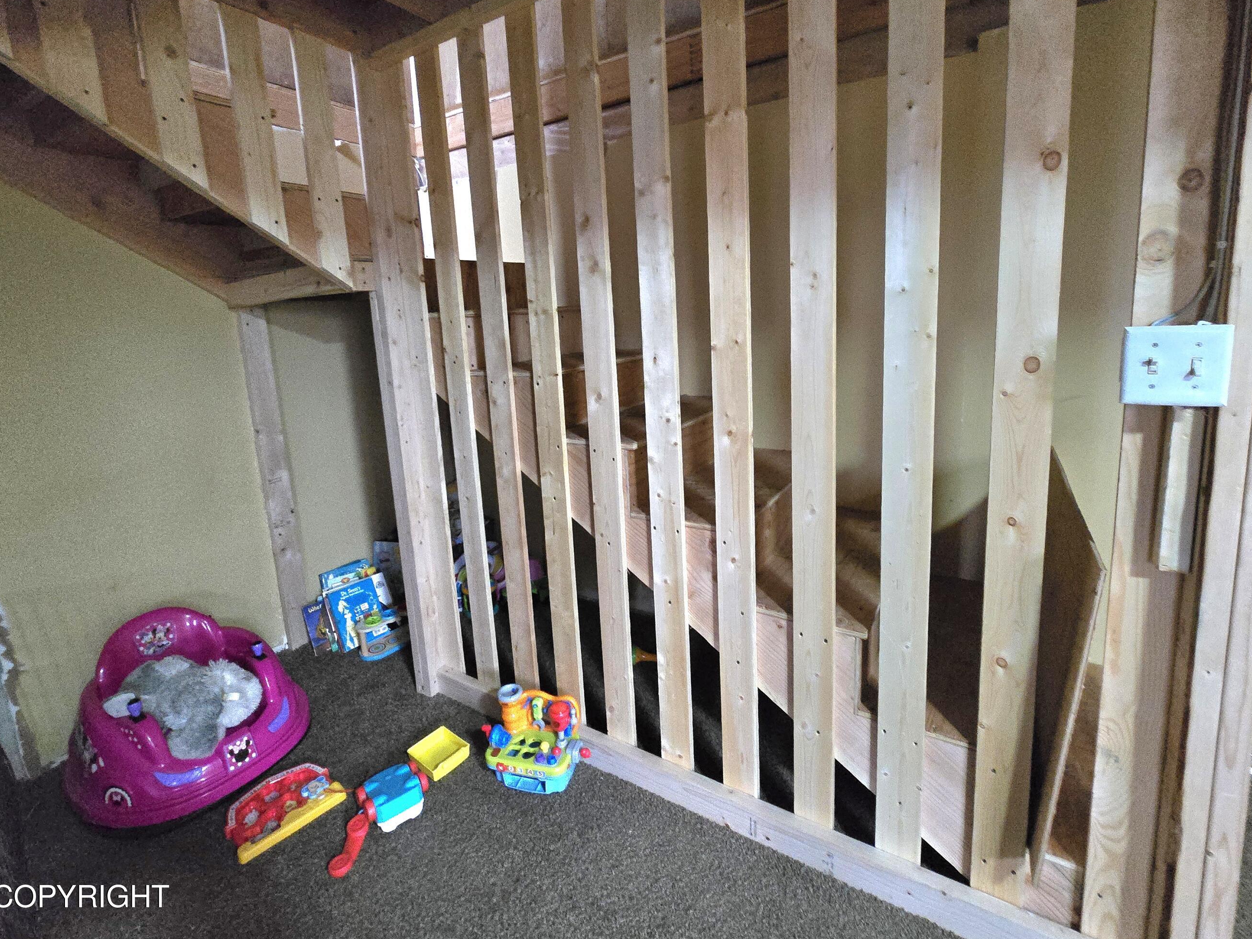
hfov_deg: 98.2
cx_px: 613
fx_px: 543
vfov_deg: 81.3
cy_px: 404
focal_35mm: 15
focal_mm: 2.2
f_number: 2.2
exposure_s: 1/60.2
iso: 1250
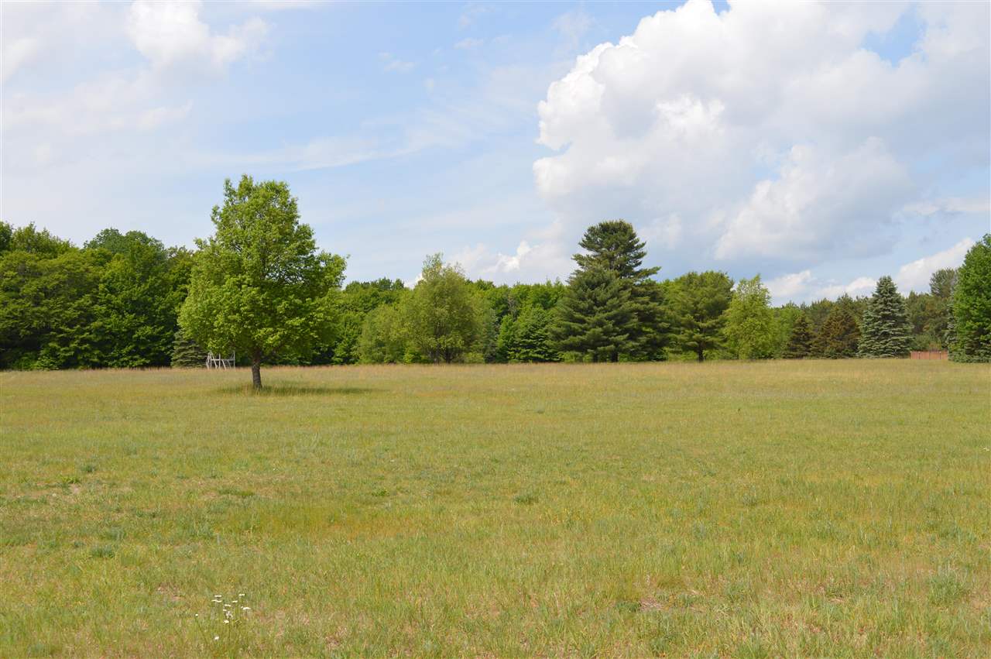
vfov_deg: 36.8
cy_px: 330
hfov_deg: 53.2
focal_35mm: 36
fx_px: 990
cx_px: 496
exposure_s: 1/250
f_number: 8
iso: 100
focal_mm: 24
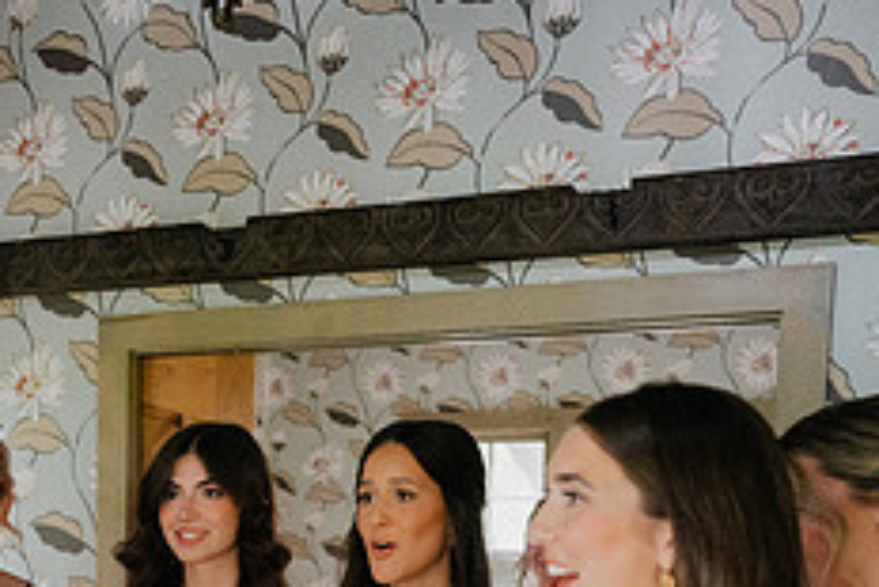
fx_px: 1466
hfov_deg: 32.0
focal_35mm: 60
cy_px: 714
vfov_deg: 21.0
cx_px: 114
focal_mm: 24
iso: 2800
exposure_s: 1/200
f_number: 2.8
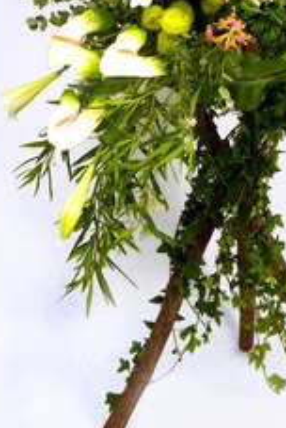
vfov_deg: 24.4
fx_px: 938
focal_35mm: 79
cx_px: 222
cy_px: -9
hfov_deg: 17.2
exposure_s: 1/8
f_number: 8.5
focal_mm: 6.4
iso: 80
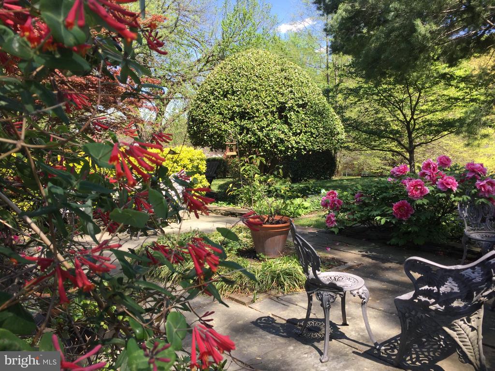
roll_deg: +1.1
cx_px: 248
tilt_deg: -5.7
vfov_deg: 48.2
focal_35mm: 29
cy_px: 186
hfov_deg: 61.7
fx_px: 415
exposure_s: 1/618
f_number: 2.2
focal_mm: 4.15
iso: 32
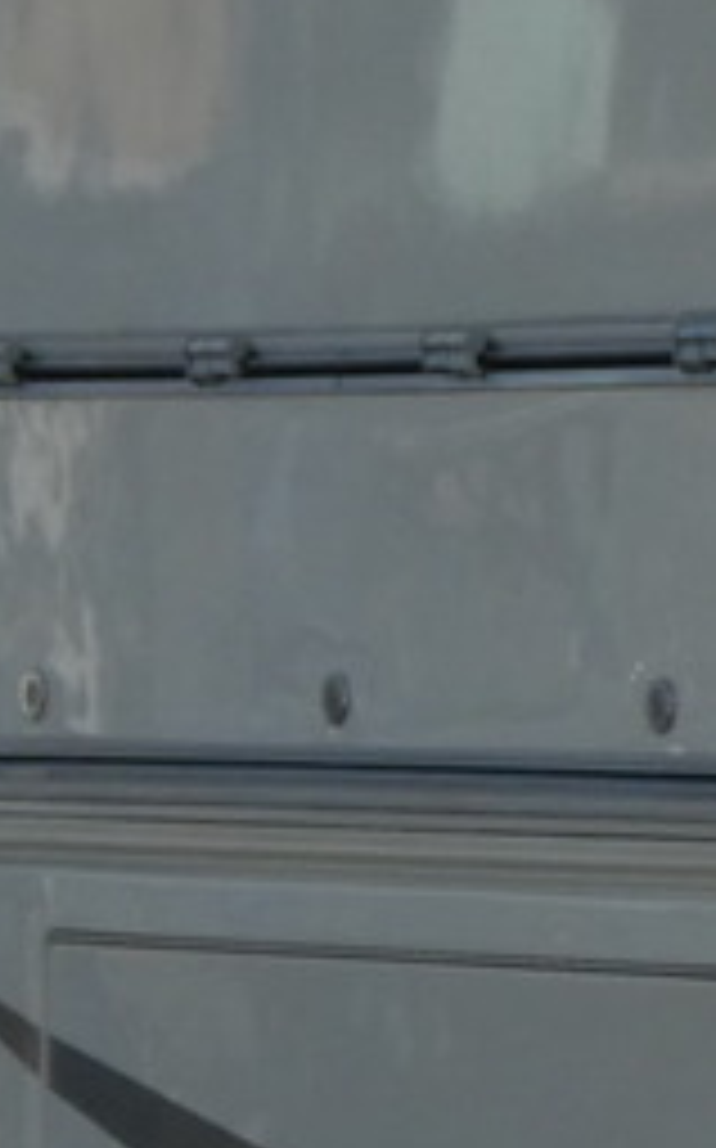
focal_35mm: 466
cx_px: 2071
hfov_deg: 2.8
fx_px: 14574
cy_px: -95
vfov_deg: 4.5
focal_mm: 12.5
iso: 80
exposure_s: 1/400
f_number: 4.5
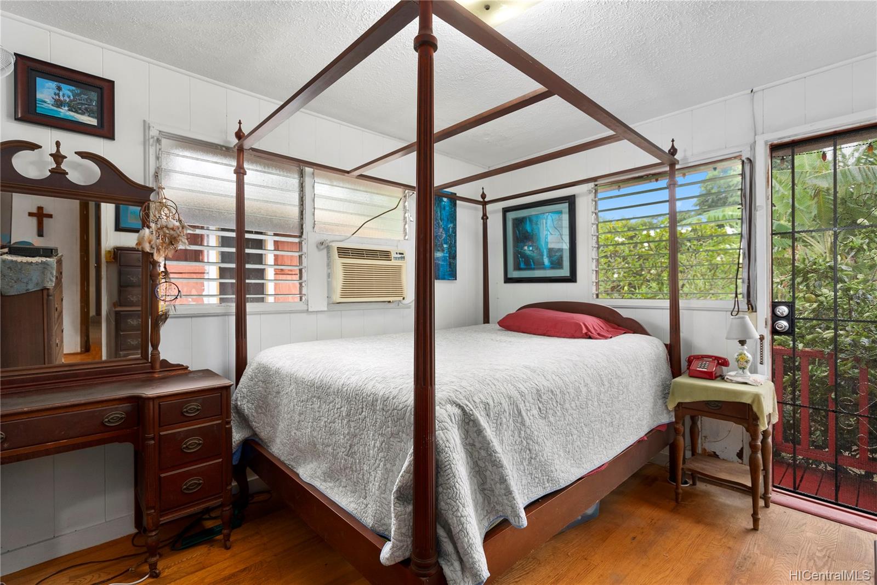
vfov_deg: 73.8
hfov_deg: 96.7
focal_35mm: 16
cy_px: 292
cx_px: 438
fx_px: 390
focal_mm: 16
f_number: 5.6
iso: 320
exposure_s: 1/6
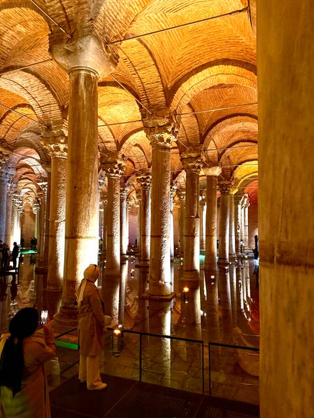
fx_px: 290
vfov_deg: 71.6
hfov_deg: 56.8
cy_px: 209
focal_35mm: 24
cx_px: 157
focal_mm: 6.76
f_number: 1.78
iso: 1000
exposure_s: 1/25
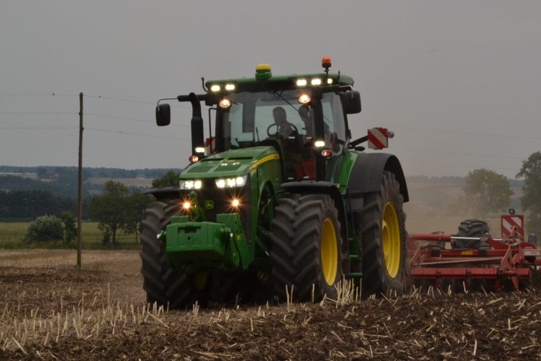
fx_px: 2367
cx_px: 270
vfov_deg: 8.7
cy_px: 180
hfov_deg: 13.0
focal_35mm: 158
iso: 800
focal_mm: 105
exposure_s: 1/100
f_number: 36
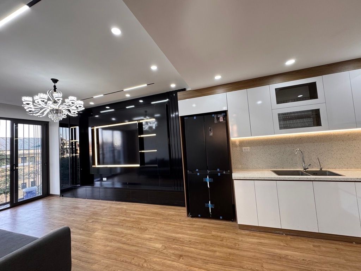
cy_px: 136
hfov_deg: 102.1
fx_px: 146
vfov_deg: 85.7
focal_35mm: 14
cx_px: 180
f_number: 2.2
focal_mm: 2.22
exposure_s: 1/100
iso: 160
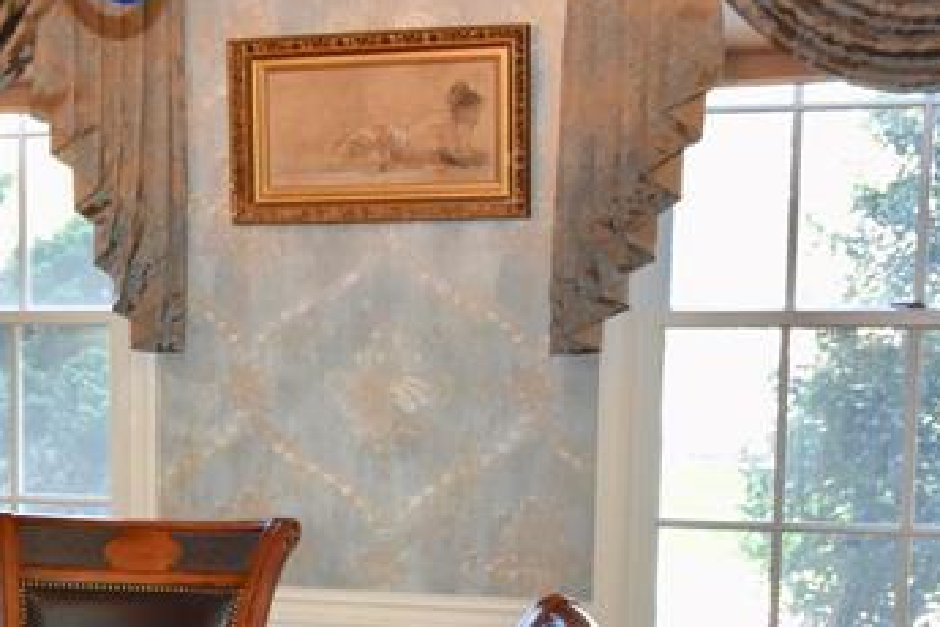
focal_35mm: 104
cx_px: -441
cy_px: 611
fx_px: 2715
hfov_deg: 17.7
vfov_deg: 13.0
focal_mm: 22
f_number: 3.5
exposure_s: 1/60
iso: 1000
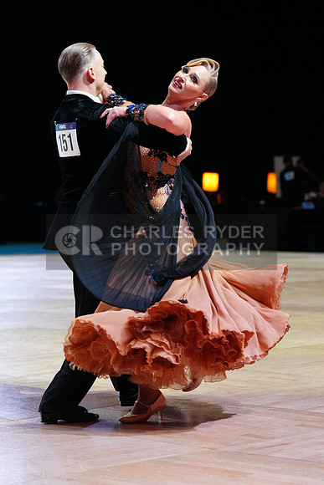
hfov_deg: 11.6
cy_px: 242
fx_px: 1592
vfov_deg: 17.3
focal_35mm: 118
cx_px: 162
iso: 2500
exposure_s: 1/320
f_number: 4
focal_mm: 118
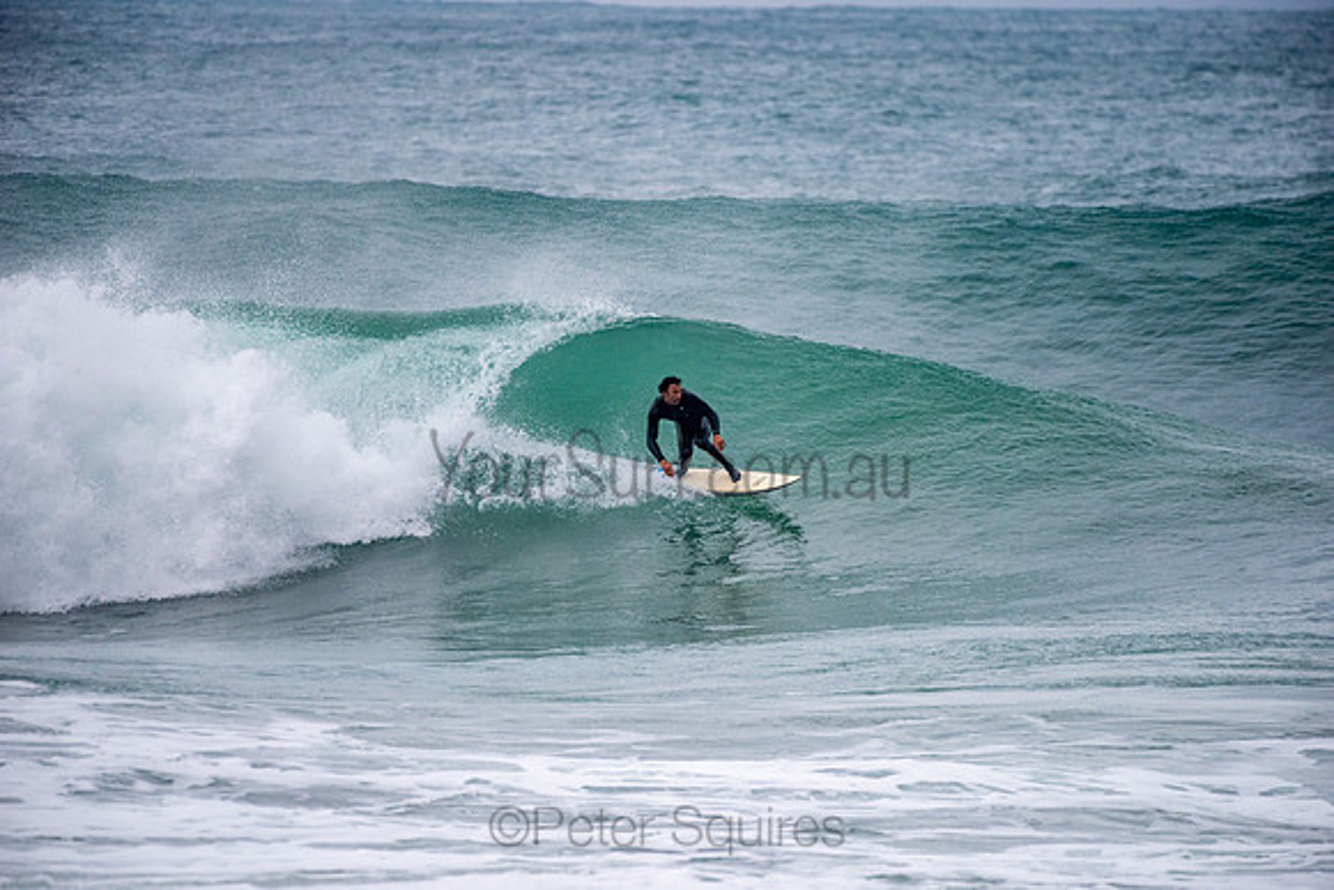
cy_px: 445
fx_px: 18531
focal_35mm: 500
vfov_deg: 2.8
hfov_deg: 4.1
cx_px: 667
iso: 800
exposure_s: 1/1250
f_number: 5.6
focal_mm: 500
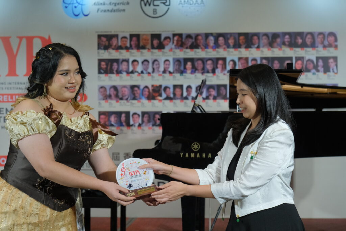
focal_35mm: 75
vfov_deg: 18.2
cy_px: 116
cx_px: 173
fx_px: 721
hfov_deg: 27.0
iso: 1600
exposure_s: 1/320
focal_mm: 50.3
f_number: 2.8
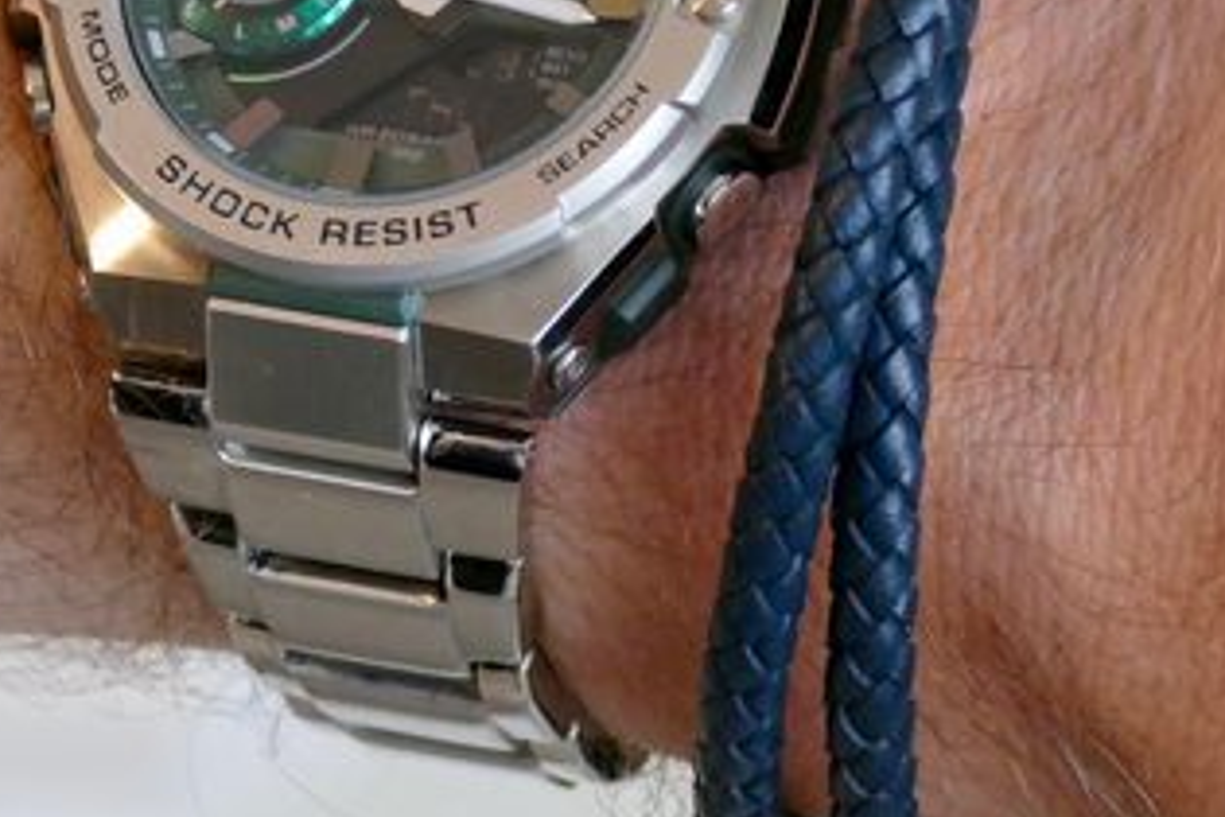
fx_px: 16400
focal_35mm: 482
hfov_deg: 4.3
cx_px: 467
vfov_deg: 2.9
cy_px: 171
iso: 1600
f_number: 4
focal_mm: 76.94
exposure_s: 1/60
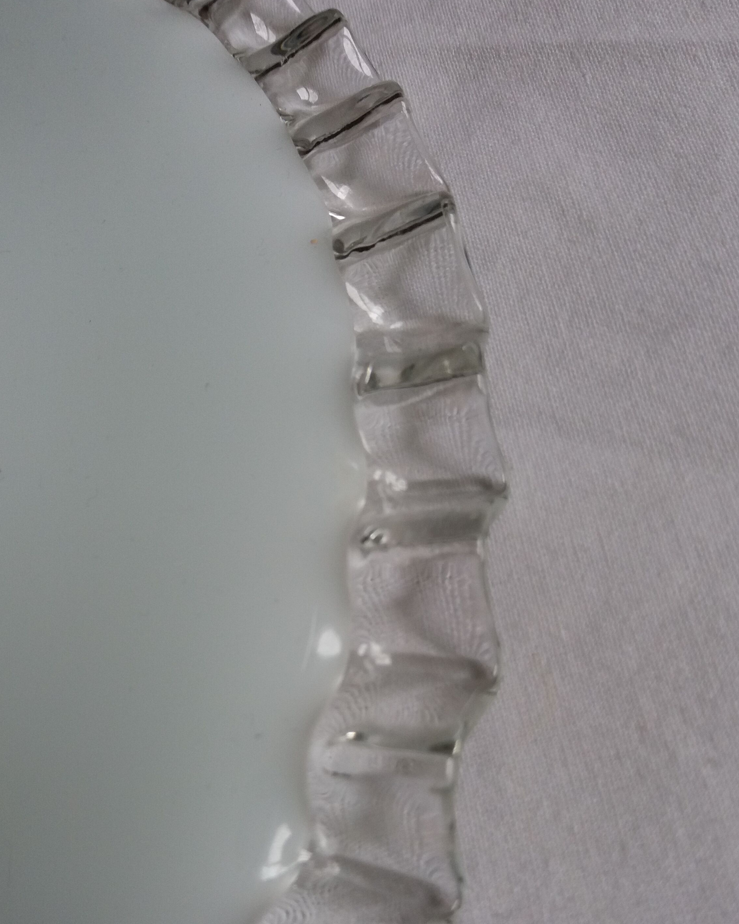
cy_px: 589
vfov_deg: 45.3
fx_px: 1094
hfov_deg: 37.3
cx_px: 390
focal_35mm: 40
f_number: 1.9
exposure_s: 1/173
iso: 64
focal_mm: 3.7
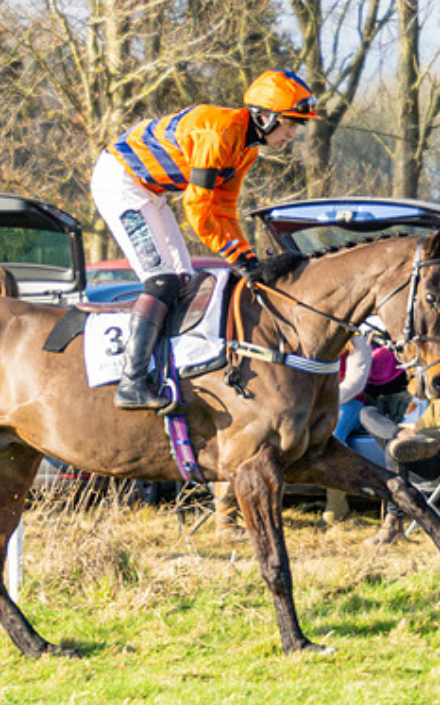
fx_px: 5835
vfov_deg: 6.9
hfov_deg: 4.3
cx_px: 201
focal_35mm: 304
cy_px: 381
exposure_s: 1/2000
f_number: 2.8
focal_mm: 90
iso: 200
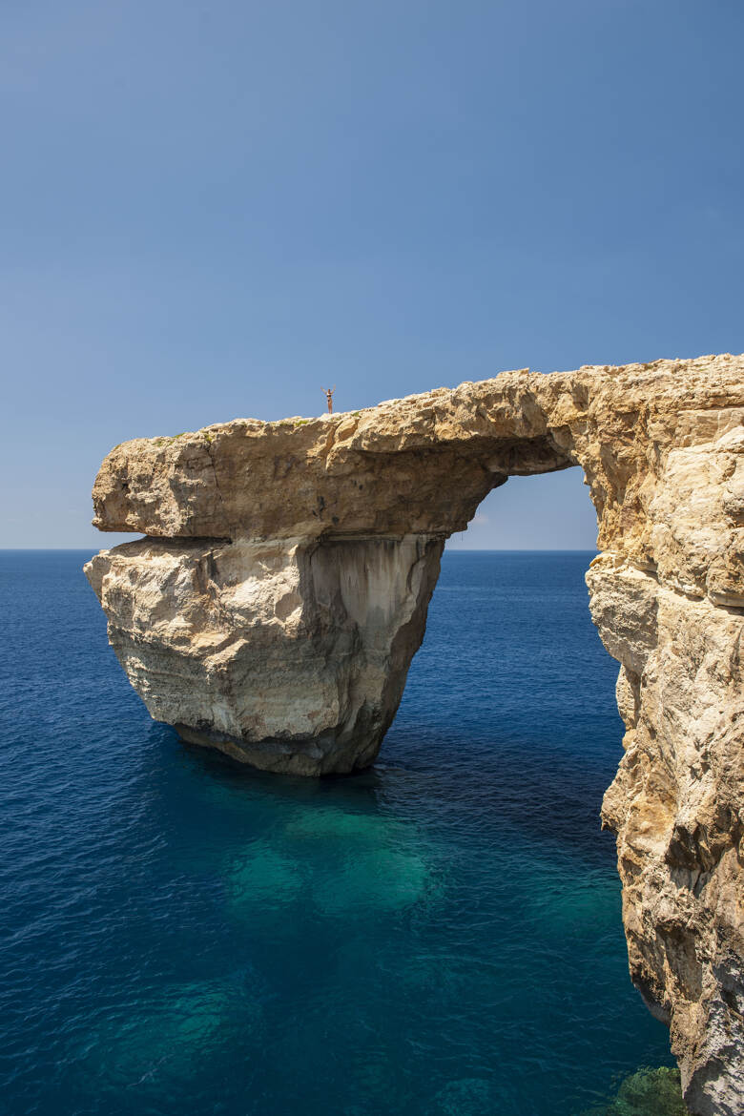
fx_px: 868
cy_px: 558
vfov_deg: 65.5
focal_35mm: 28
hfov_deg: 46.4
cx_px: 372
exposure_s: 1/125
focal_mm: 28
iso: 200
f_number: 5.6
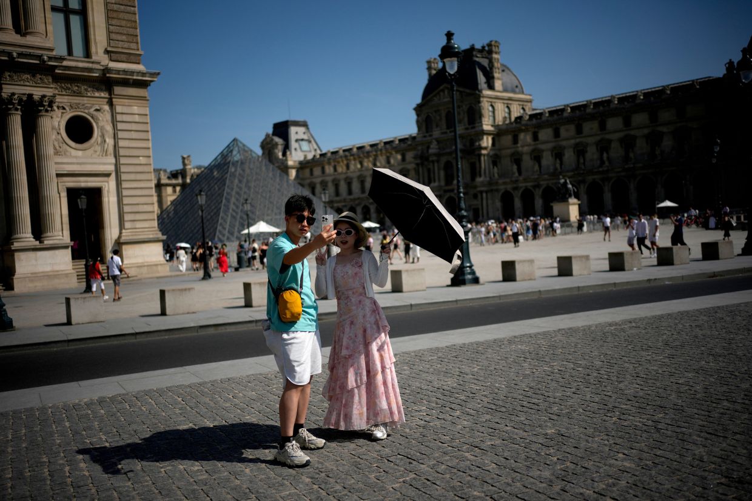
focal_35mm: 35
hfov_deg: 54.4
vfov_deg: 37.8
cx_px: 376
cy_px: 250
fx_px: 731
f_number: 1.8
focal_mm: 35
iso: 125
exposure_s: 1/20000
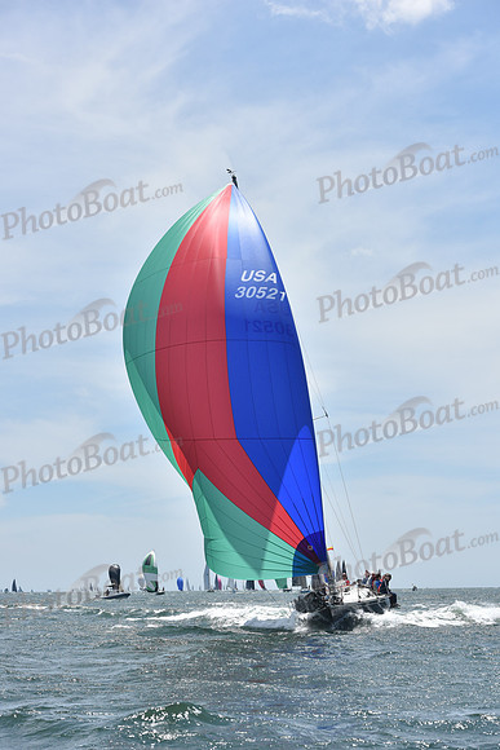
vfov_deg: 28.8
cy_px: 375
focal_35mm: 70
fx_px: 1457
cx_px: 250
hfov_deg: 19.5
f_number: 7.1
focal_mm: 70
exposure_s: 1/1250
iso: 250
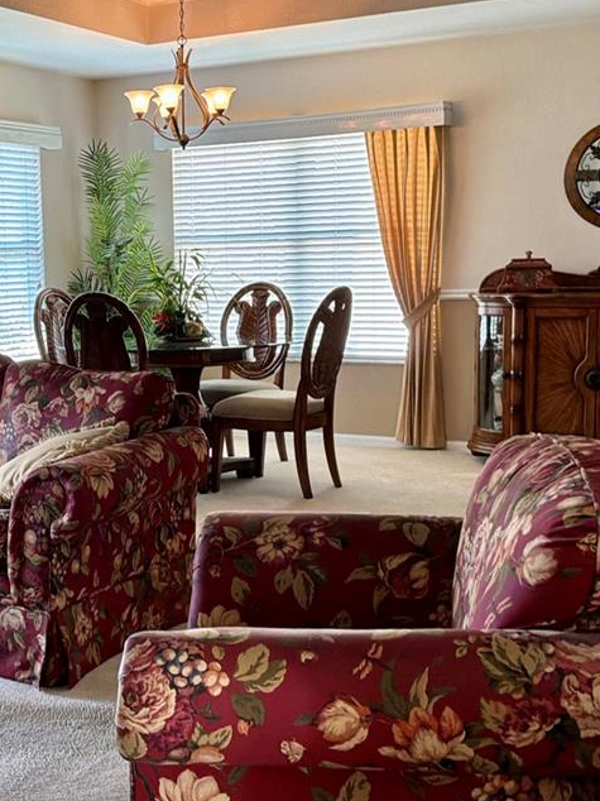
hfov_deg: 27.1
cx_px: 143
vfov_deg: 36.2
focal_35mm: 53
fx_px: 1226
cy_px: 399
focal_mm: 3
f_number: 1.8
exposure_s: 1/50
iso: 64
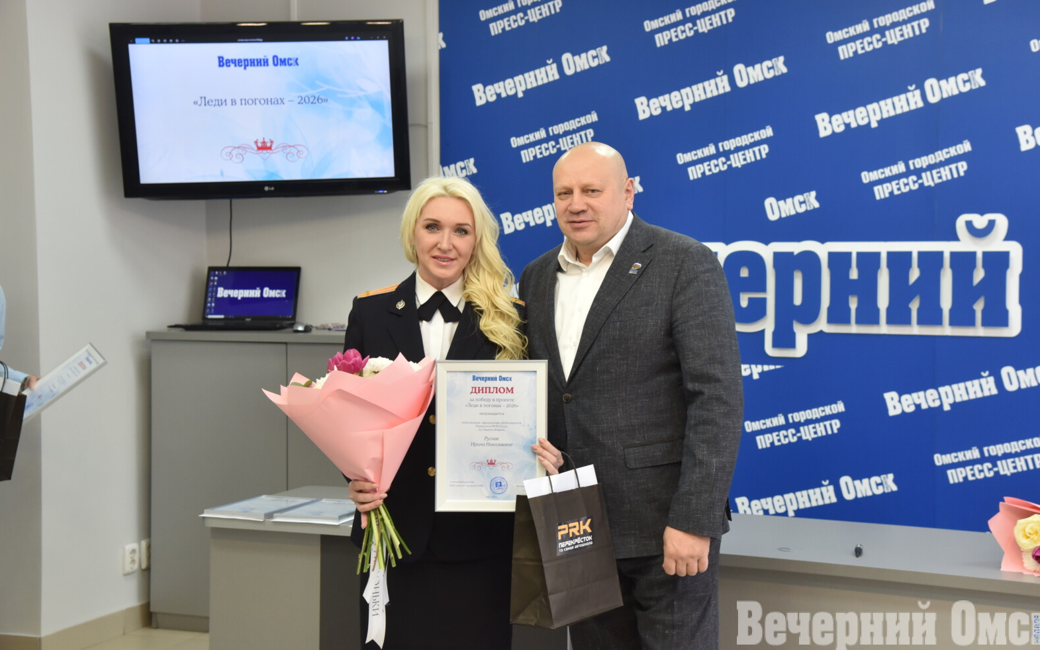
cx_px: 528
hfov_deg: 37.5
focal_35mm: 54
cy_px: 306
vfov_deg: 24.0
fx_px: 1531
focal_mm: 52
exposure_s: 1/160
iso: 1250
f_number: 5.6
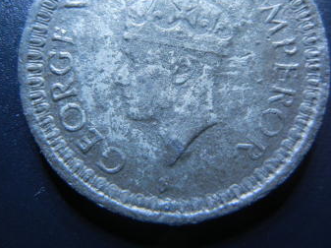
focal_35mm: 41
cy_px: 79
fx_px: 392
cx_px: 165
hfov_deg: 45.8
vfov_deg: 34.7
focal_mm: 5.4
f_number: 3.5
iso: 160
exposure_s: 1/64.5
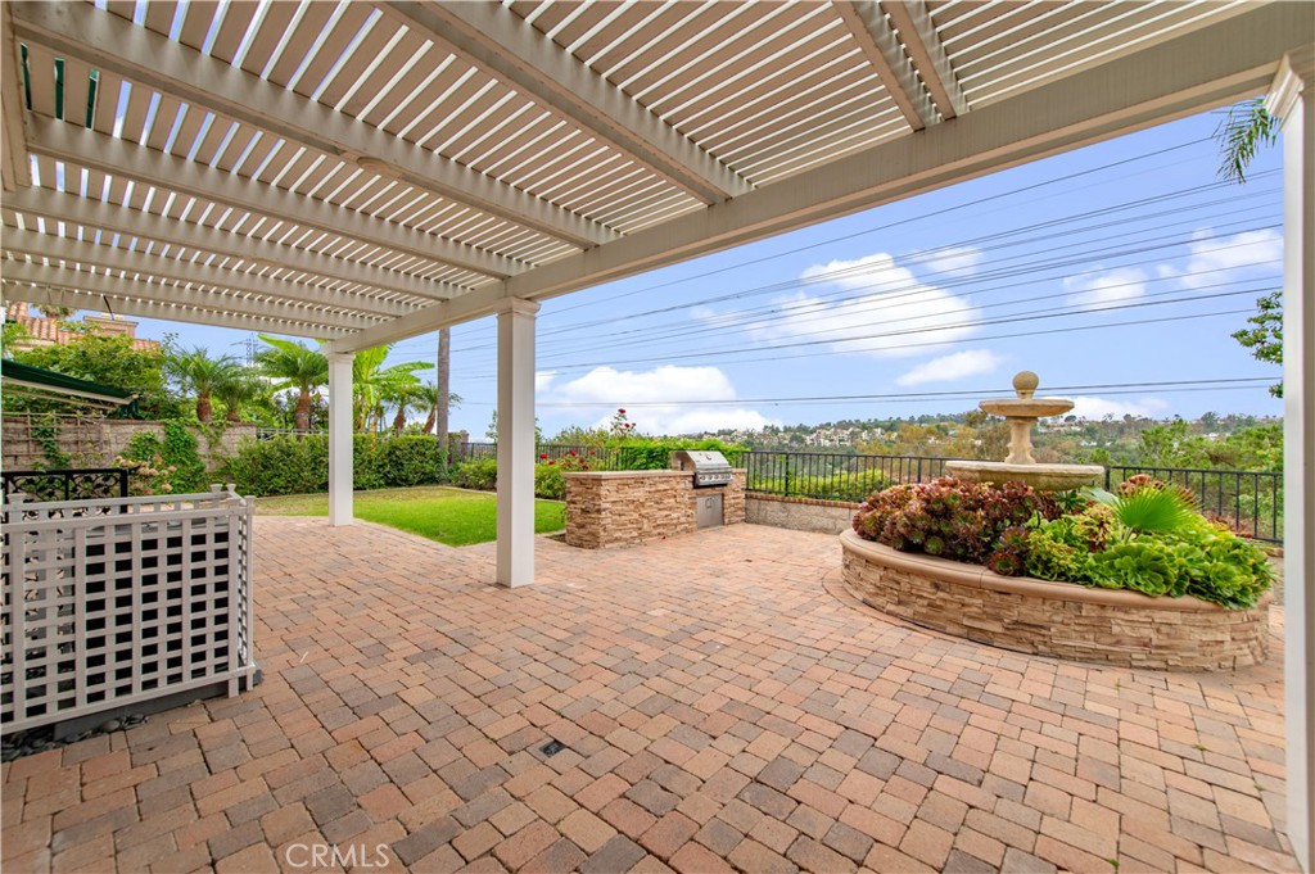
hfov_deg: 104.3
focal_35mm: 14
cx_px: 658
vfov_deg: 81.1
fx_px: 511
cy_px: 437
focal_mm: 14
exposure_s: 1/250
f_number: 5.6
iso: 100
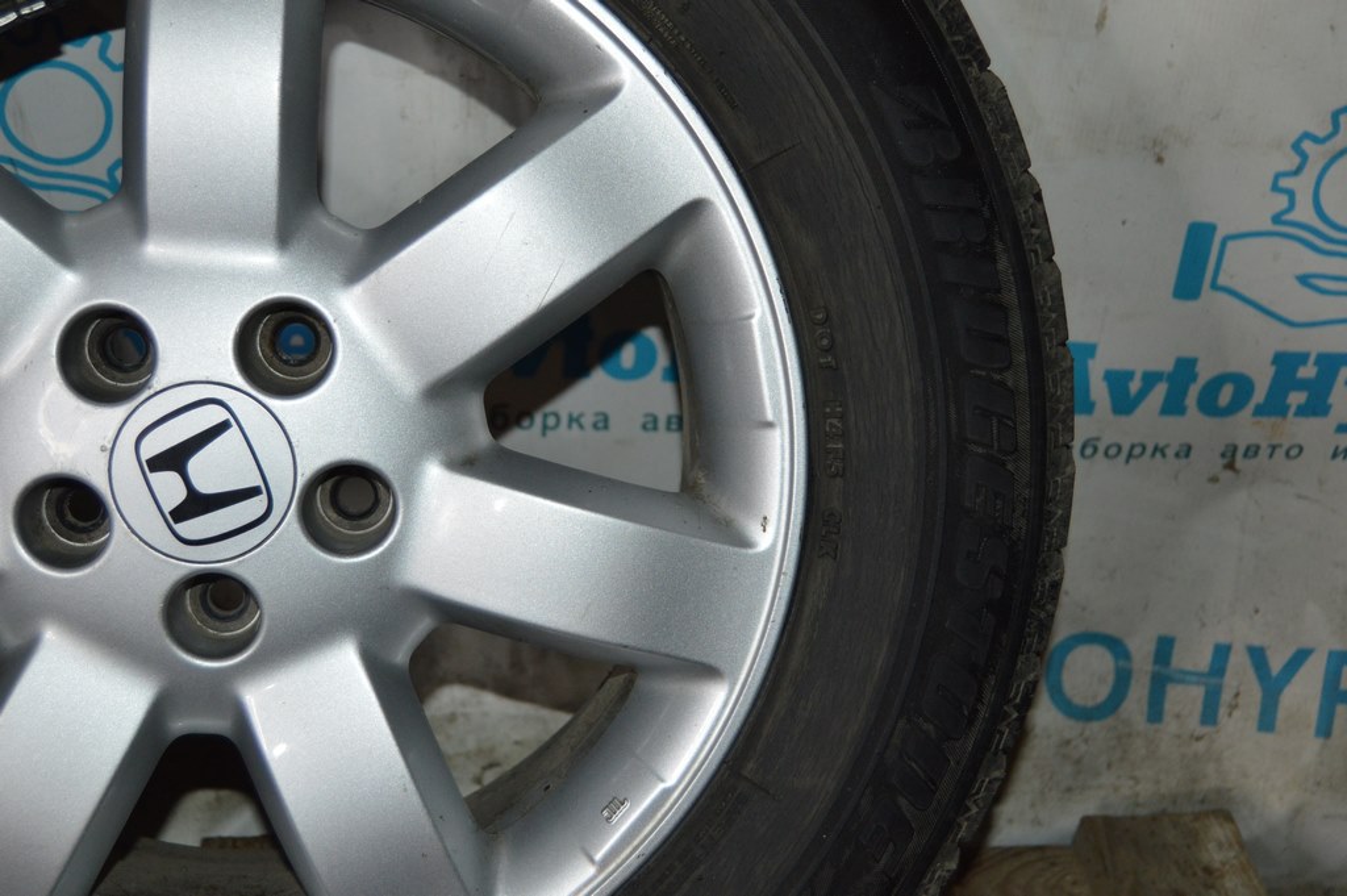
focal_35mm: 51
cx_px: 674
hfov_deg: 38.9
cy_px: 448
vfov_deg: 26.4
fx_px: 1907
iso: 800
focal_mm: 34
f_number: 4.5
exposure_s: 1/60
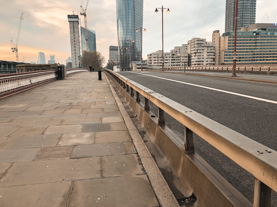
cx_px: 138
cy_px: 104
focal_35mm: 28
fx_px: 224
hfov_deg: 63.4
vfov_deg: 49.7
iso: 20
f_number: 1.8
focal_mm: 4
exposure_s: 1/200
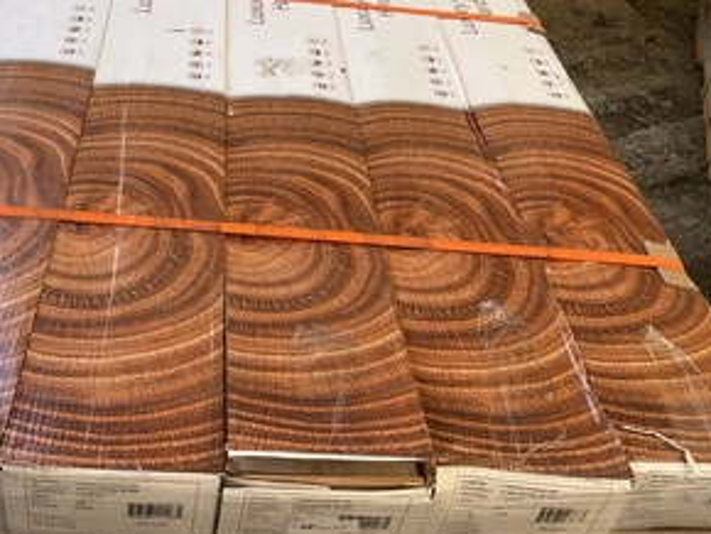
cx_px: 253
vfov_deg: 35.9
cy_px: 211
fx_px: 822
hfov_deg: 46.2
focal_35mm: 40
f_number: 1.8
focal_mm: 3
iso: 25
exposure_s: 1/340
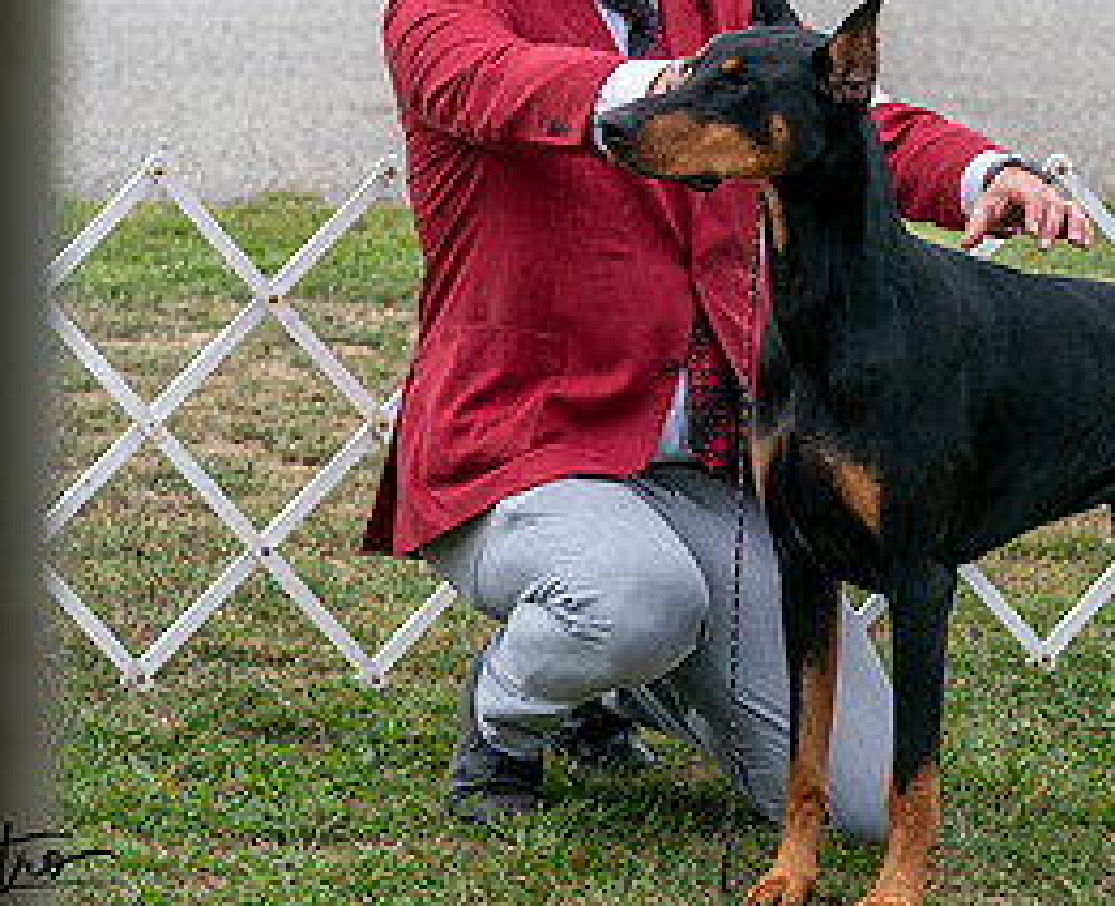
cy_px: 57
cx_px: 867
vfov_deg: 8.1
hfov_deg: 10.0
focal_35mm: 191
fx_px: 6341
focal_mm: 79
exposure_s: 1/1600
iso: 400
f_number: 4
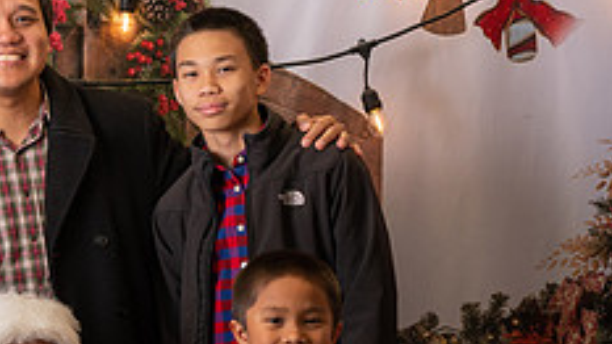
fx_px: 2564
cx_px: -4
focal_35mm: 158
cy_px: 471
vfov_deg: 7.6
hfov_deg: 13.4
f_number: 7.1
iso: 100
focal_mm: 50
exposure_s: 1/100
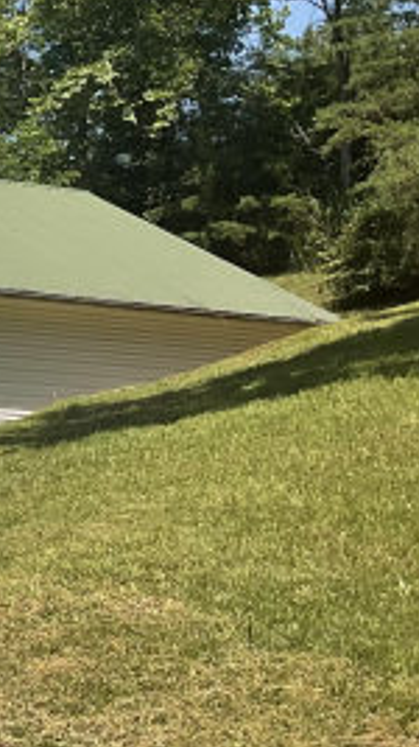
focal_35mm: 79
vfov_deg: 26.8
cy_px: 327
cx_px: -476
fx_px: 1562
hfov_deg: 12.9
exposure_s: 1/1730
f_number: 1.8
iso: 16
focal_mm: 3
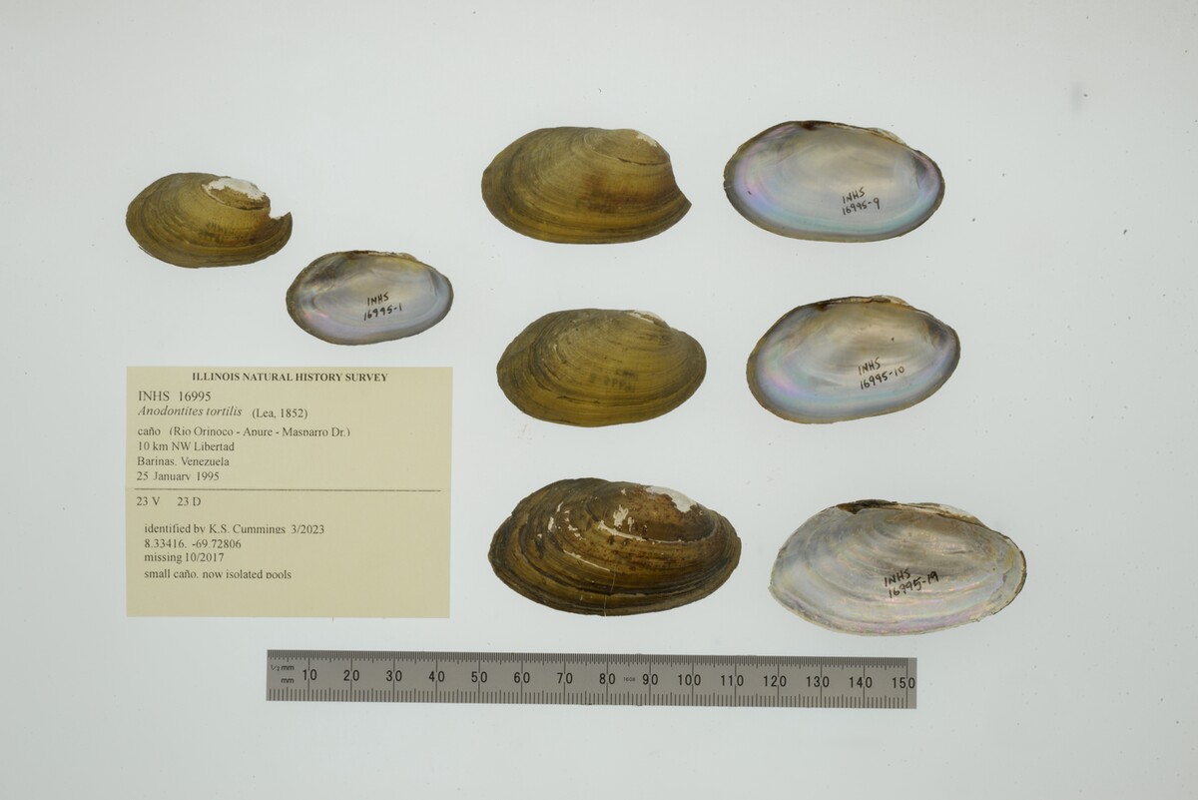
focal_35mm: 60
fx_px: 1997
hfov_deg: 33.4
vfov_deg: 22.6
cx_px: 599
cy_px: 400
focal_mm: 60
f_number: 32
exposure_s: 1/13
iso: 100
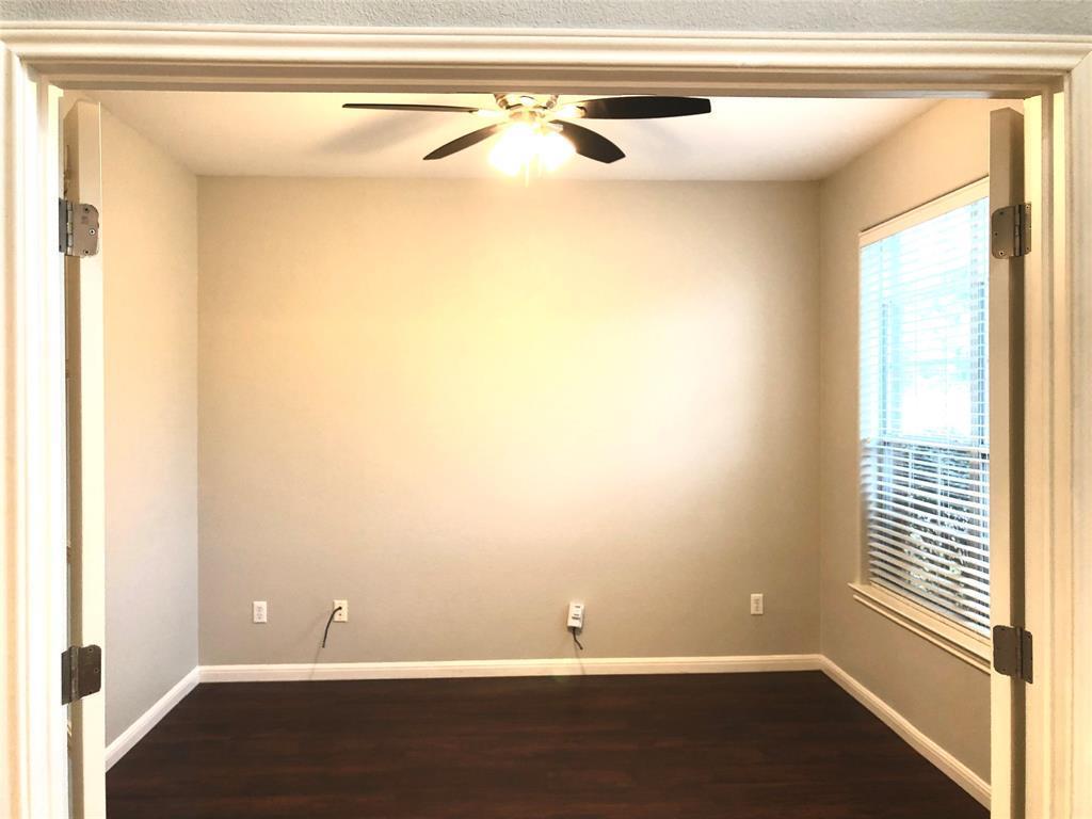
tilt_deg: -1.8
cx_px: 546
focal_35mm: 28
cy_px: 410
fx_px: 883
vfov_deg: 49.7
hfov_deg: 63.4
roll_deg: -0.7
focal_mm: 3.99
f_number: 1.8
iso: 40
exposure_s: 1/17
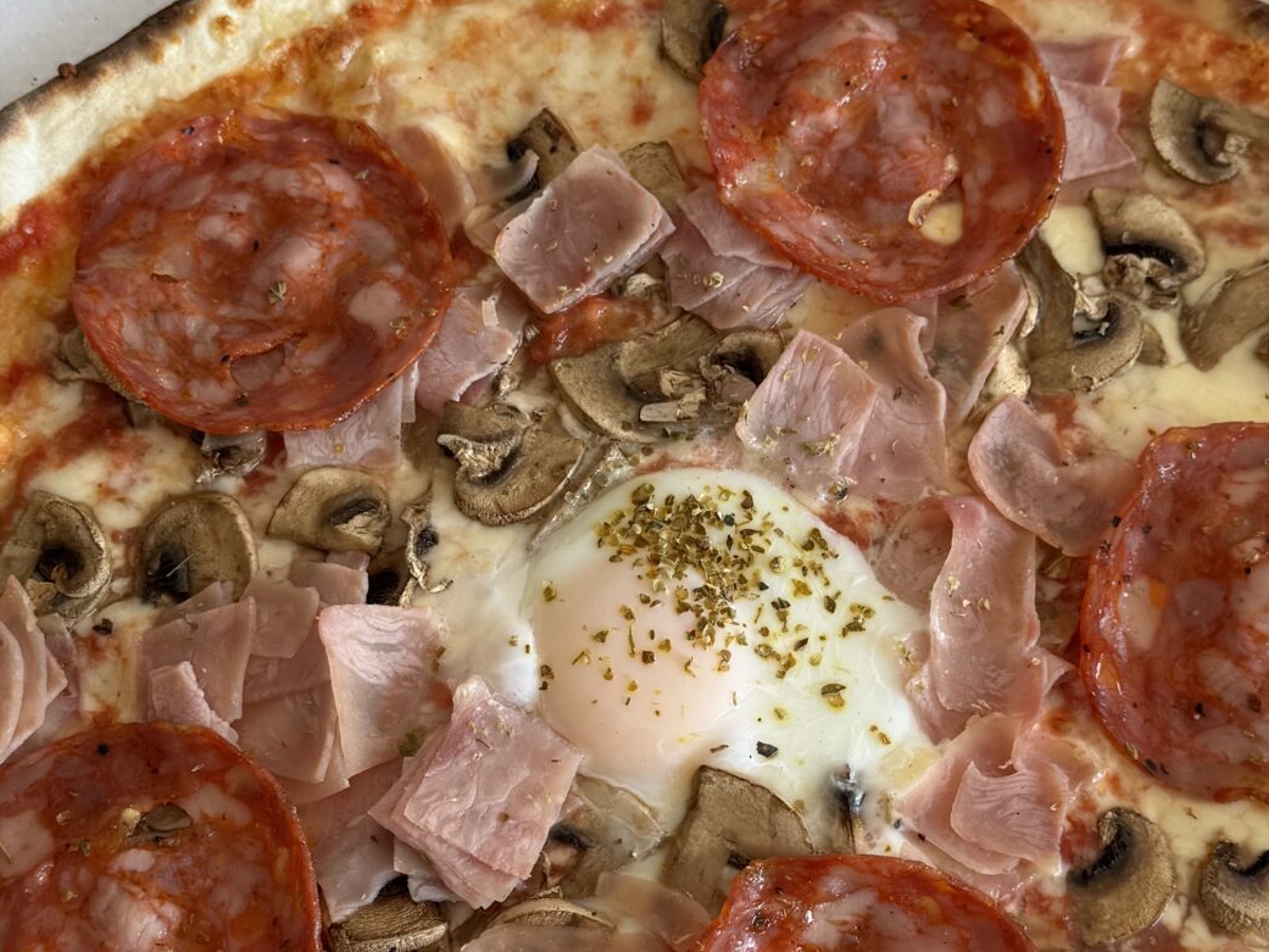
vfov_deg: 24.8
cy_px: 562
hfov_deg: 32.7
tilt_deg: -66.7
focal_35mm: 59
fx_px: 2163
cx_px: 641
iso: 50
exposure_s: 1/129
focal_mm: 6.76
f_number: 1.78
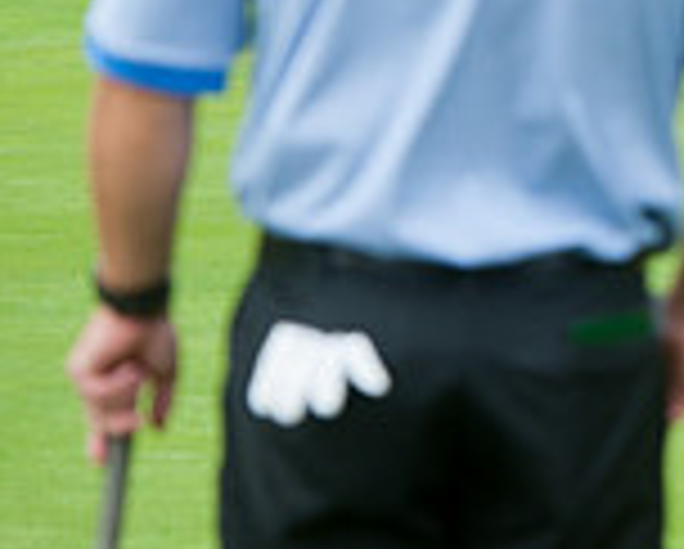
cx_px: 1226
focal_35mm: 458
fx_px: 9284
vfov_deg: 3.4
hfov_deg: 4.2
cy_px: -222
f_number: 5
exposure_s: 1/1000
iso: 400
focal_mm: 125
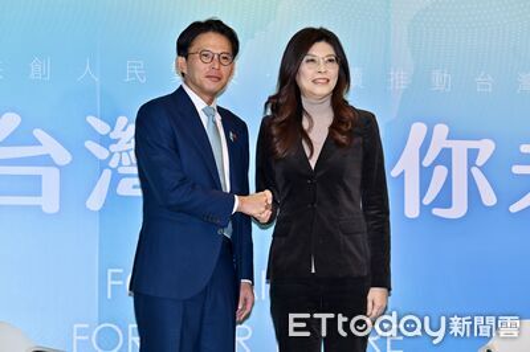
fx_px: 1912
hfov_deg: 15.8
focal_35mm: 130
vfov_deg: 10.5
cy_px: 176
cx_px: 265
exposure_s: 1/200
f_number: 5.6
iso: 800
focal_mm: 130
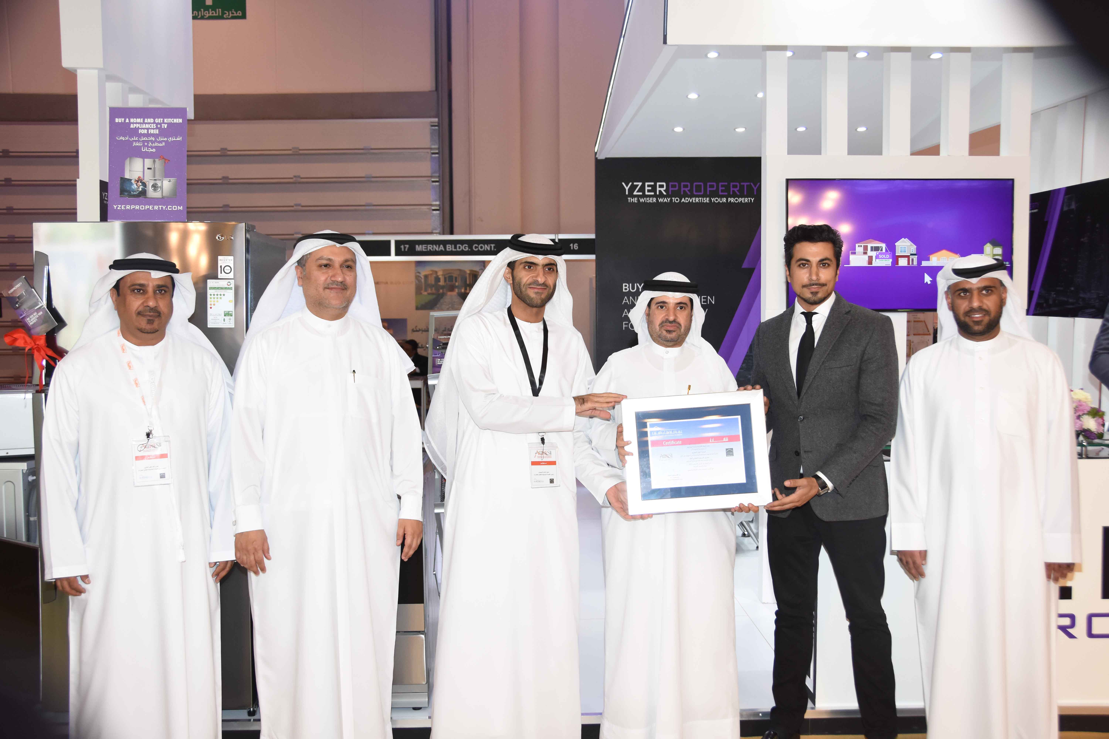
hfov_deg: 57.2
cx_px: 554
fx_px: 1017
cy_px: 370
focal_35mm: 33
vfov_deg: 40.0
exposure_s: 1/200
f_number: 4.5
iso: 1000
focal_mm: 22
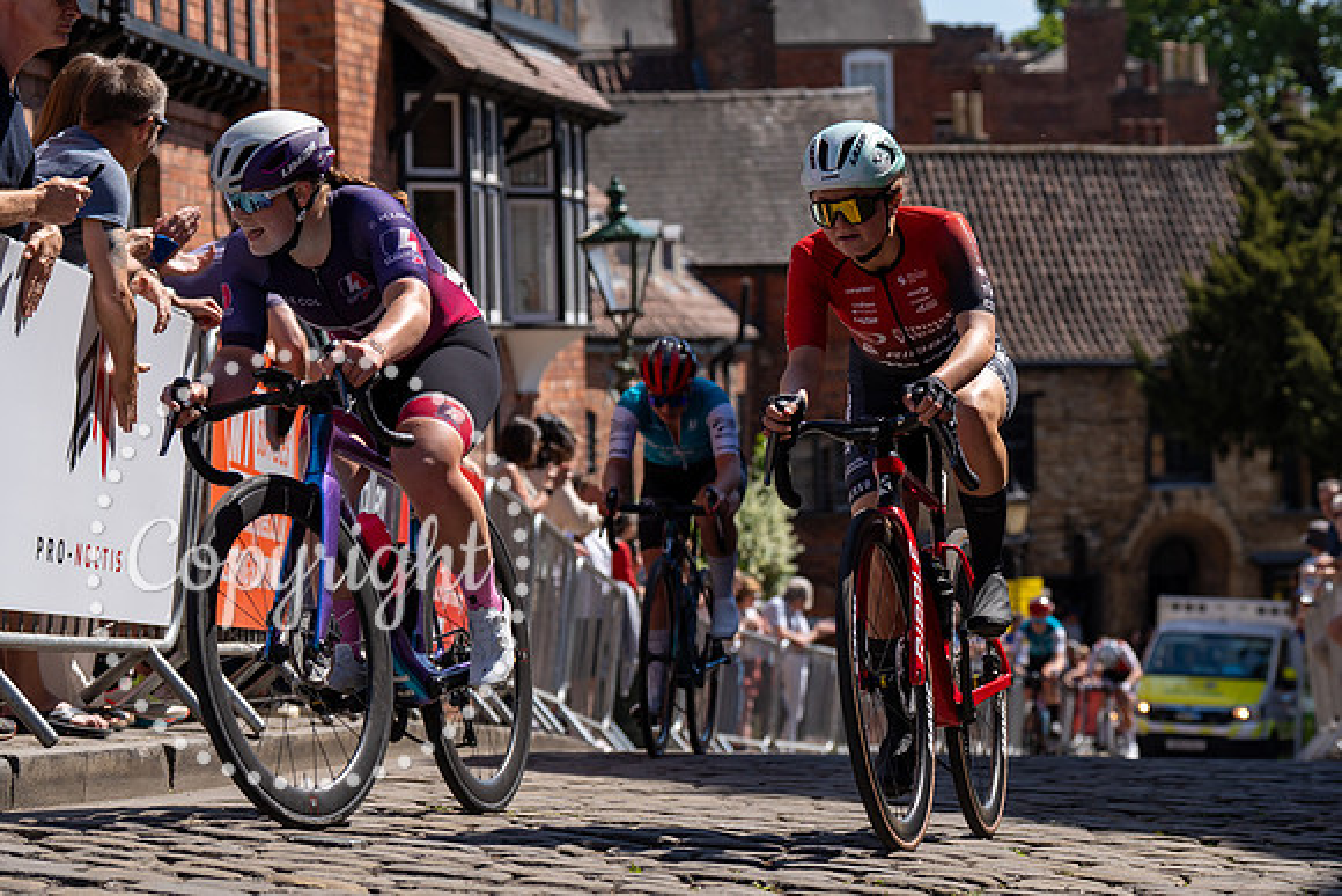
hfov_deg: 20.3
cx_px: 864
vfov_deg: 13.6
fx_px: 3746
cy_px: 319
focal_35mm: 100
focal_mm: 78
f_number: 4
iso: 100
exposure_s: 1/1600
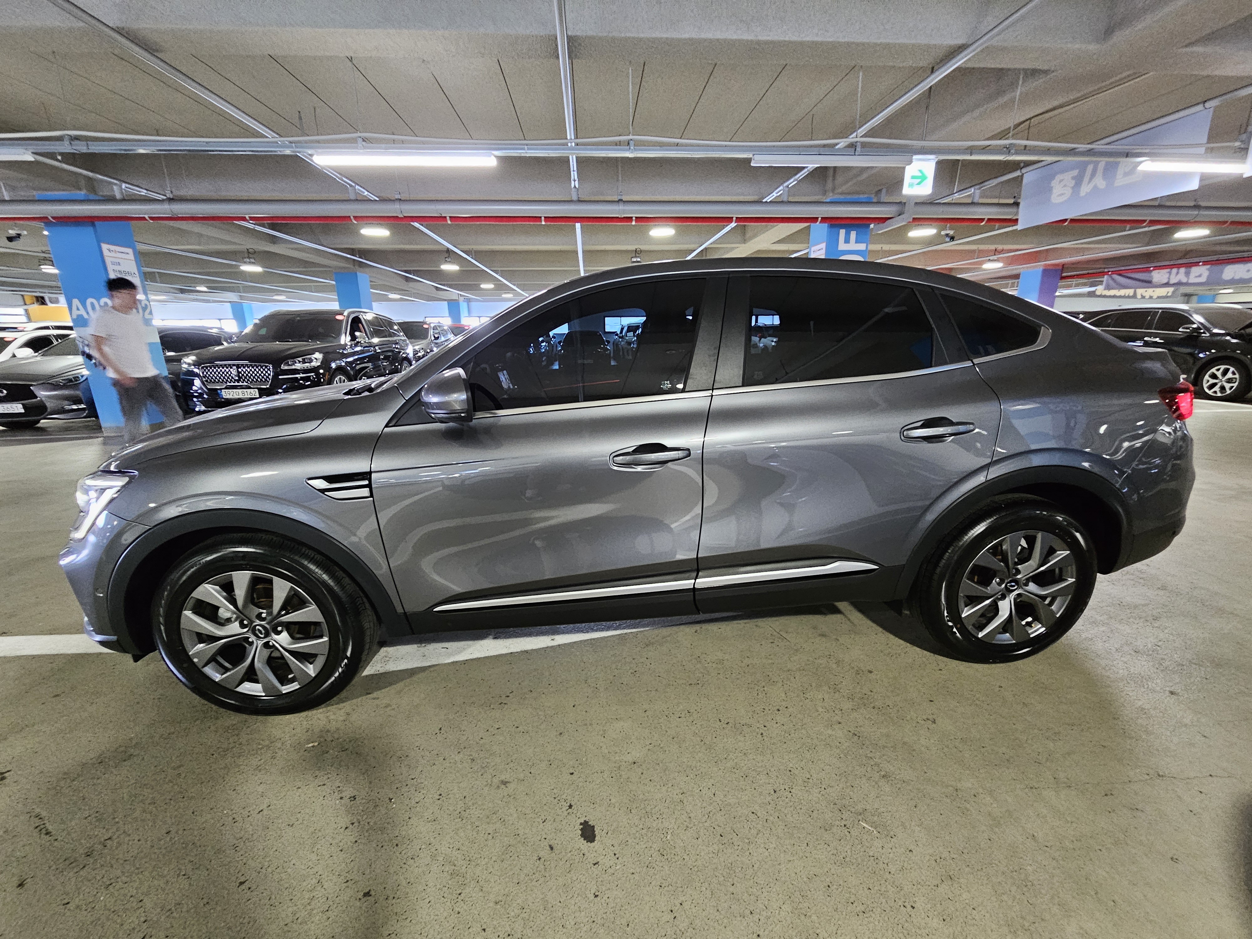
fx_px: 470
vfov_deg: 89.9
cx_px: 626
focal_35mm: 13
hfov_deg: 106.2
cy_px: 470
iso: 800
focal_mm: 2.2
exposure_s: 1/24
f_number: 2.2
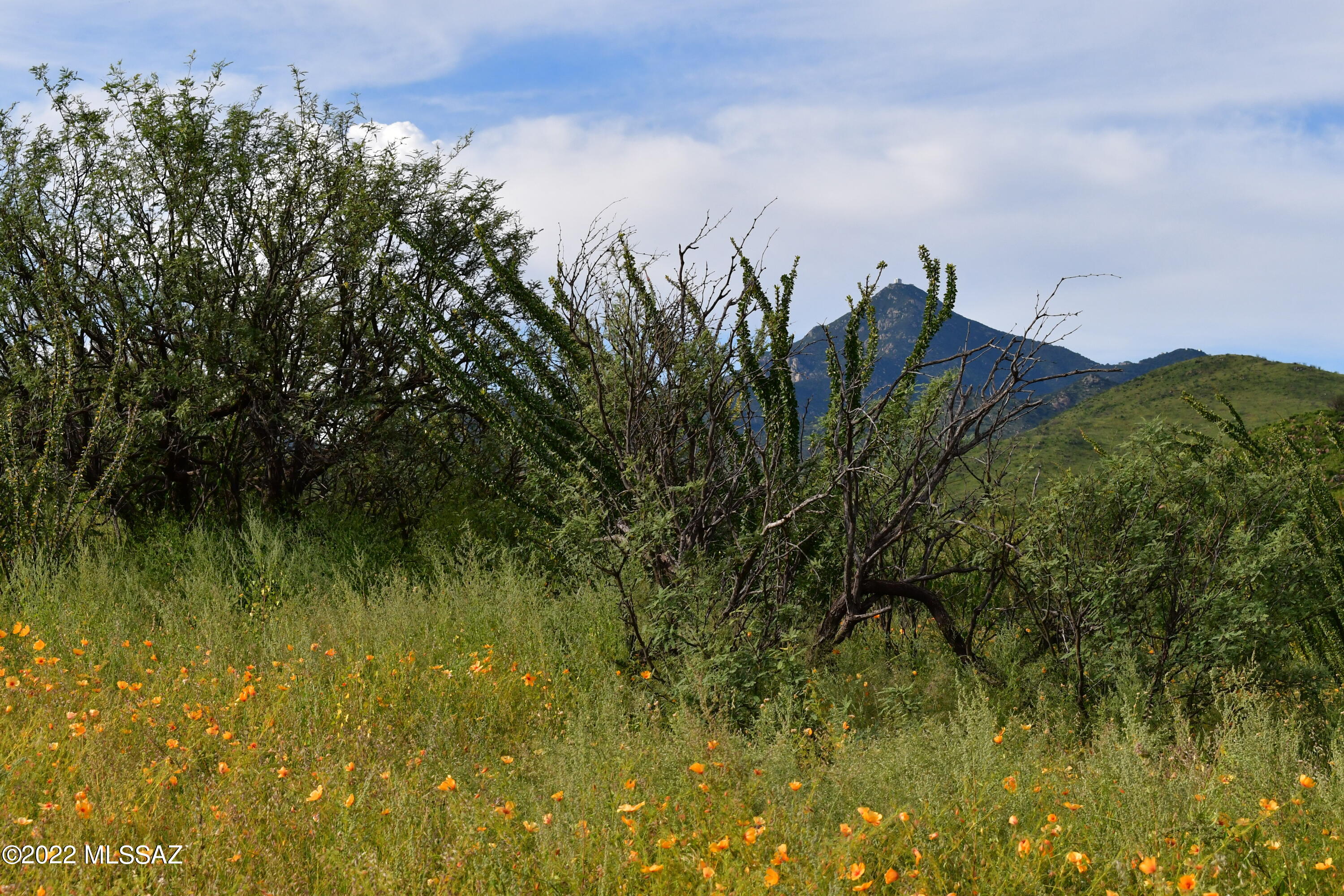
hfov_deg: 24.8
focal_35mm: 82
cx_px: 672
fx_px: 3061
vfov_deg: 16.7
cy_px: 448
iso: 800
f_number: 13
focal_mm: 55
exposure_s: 1/1000
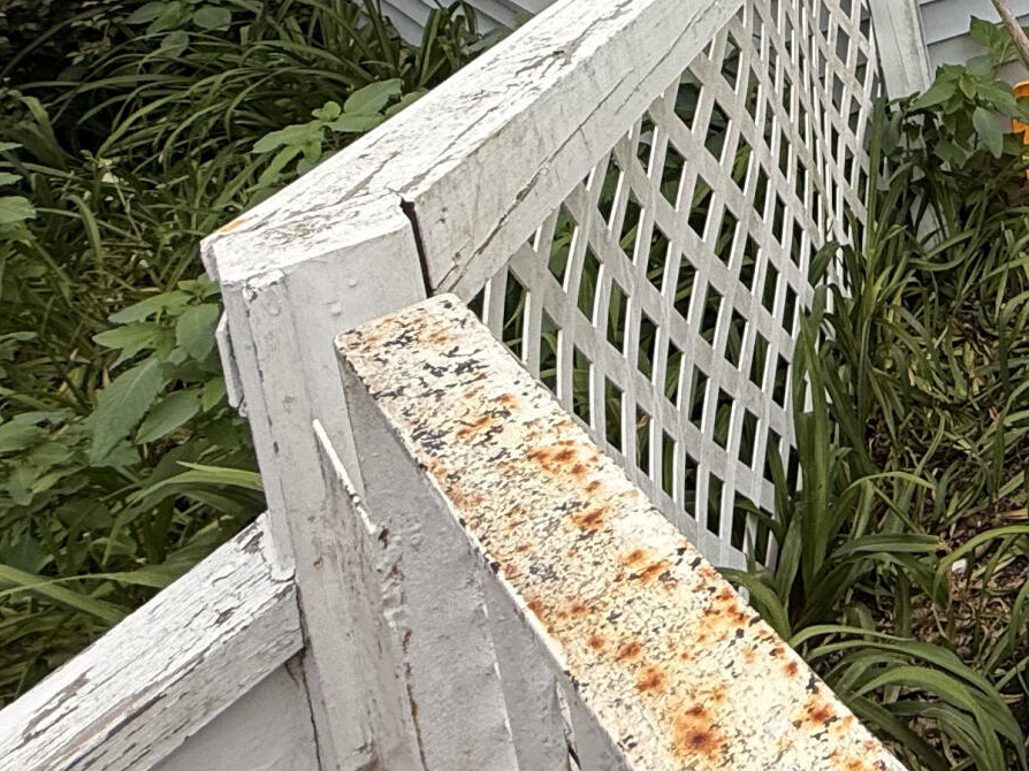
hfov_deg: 29.5
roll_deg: +2.7
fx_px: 1397
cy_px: -214
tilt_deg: -7.6
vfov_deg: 26.5
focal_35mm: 47
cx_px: 1438
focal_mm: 2.22
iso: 50
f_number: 2.2
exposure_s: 1/726
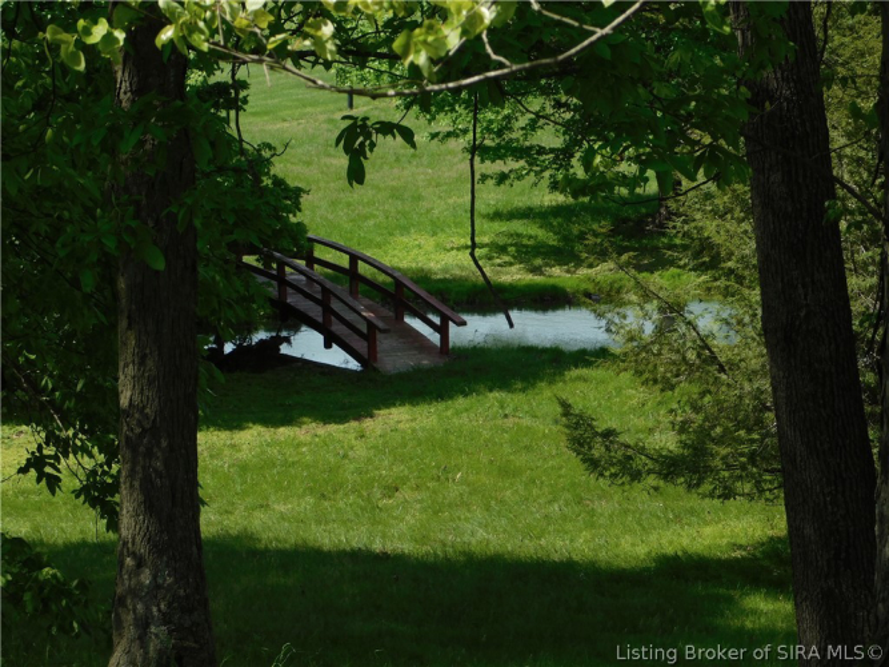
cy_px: 334
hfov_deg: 11.6
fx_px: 4365
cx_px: 444
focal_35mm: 170
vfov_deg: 8.7
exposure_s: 1/400
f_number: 5.3
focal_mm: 30.1
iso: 125
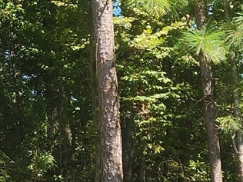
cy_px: 15
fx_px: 1046
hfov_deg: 12.1
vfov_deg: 9.9
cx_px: -203
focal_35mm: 149
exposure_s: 1/290
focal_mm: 6.4
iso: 12
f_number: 1.8
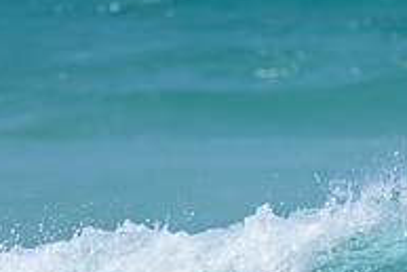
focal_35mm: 3015
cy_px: 366
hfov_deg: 0.7
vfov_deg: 0.5
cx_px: 422
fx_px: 34111
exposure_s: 1/2500
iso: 250
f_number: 6.3
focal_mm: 800
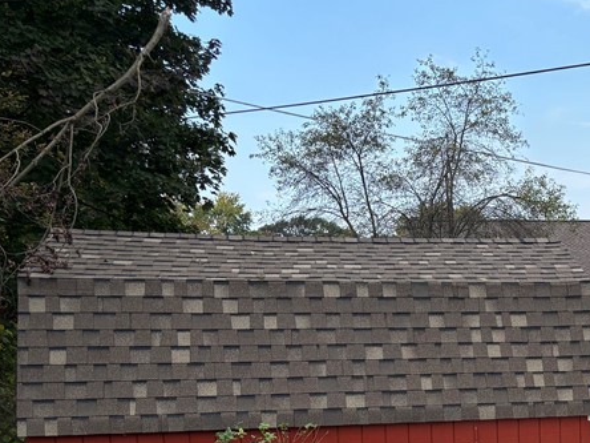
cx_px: 668
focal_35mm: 60
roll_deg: -0.8
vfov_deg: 23.1
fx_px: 1023
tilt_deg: -10.2
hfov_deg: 28.8
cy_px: 479
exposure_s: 1/1695
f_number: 1.6
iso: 50
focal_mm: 5.96
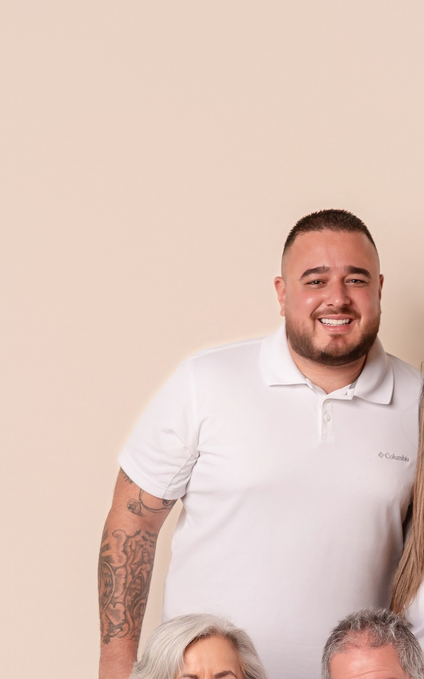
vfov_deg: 15.5
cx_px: 370
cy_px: 837
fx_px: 2386
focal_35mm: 129
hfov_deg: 10.1
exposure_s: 1/125
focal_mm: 50
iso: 640
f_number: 7.1
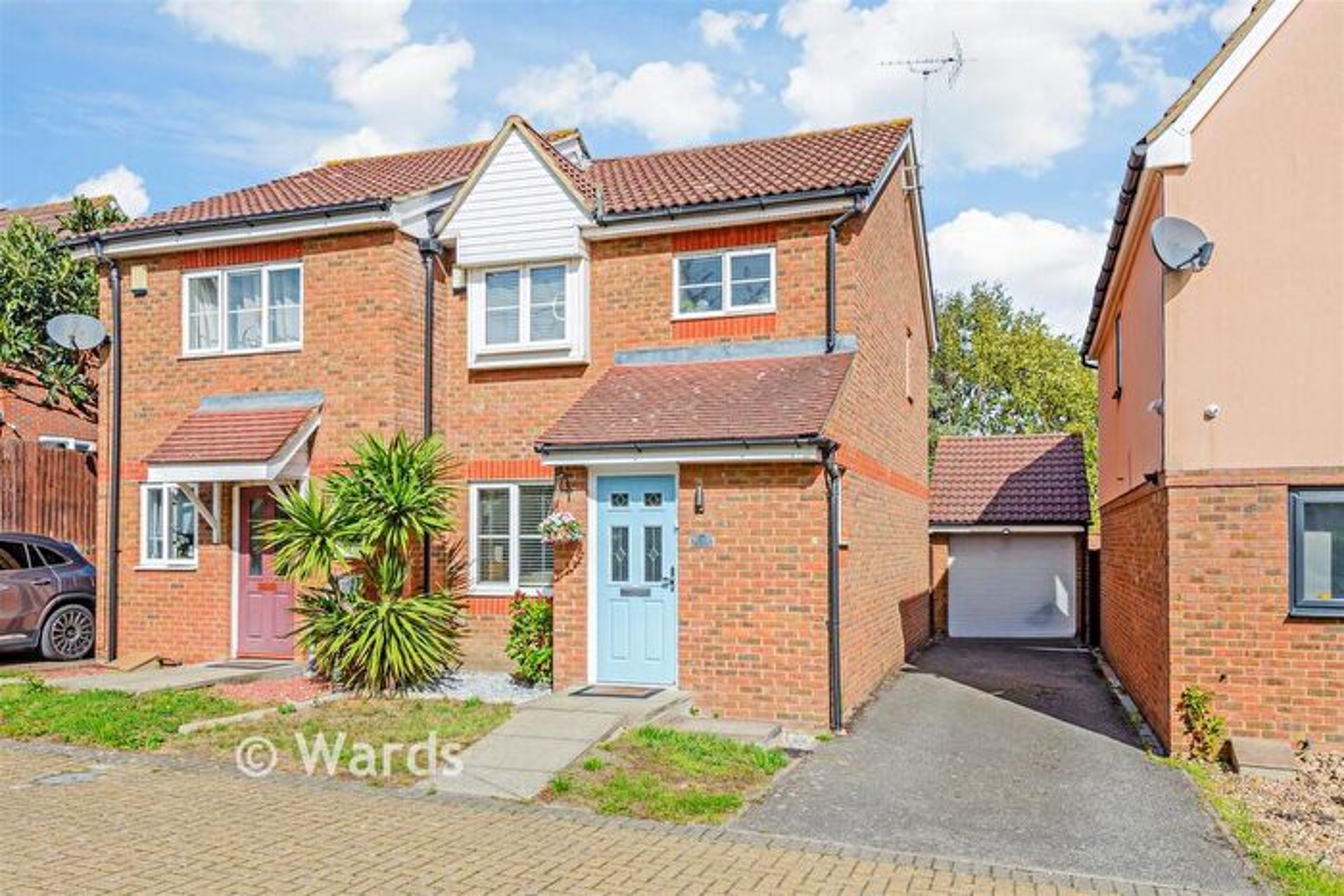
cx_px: 672
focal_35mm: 24
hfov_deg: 73.7
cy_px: 448
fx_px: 896
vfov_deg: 53.2
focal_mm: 24
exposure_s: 1/400
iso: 100
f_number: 8
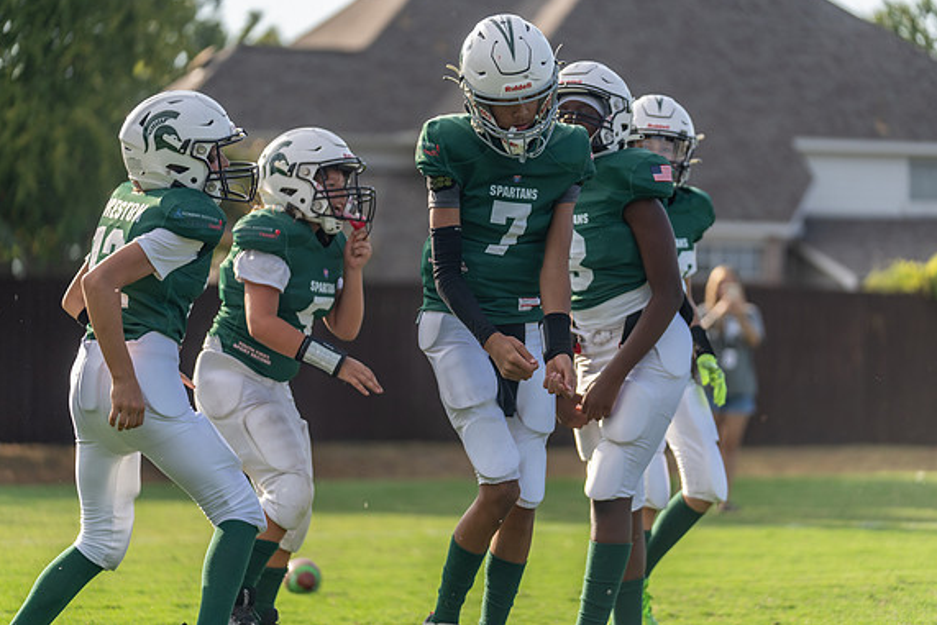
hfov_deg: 16.3
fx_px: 3280
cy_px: 309
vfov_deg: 10.9
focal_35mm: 126
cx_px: 469
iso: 100
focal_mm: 124
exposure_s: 1/1250
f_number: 2.8
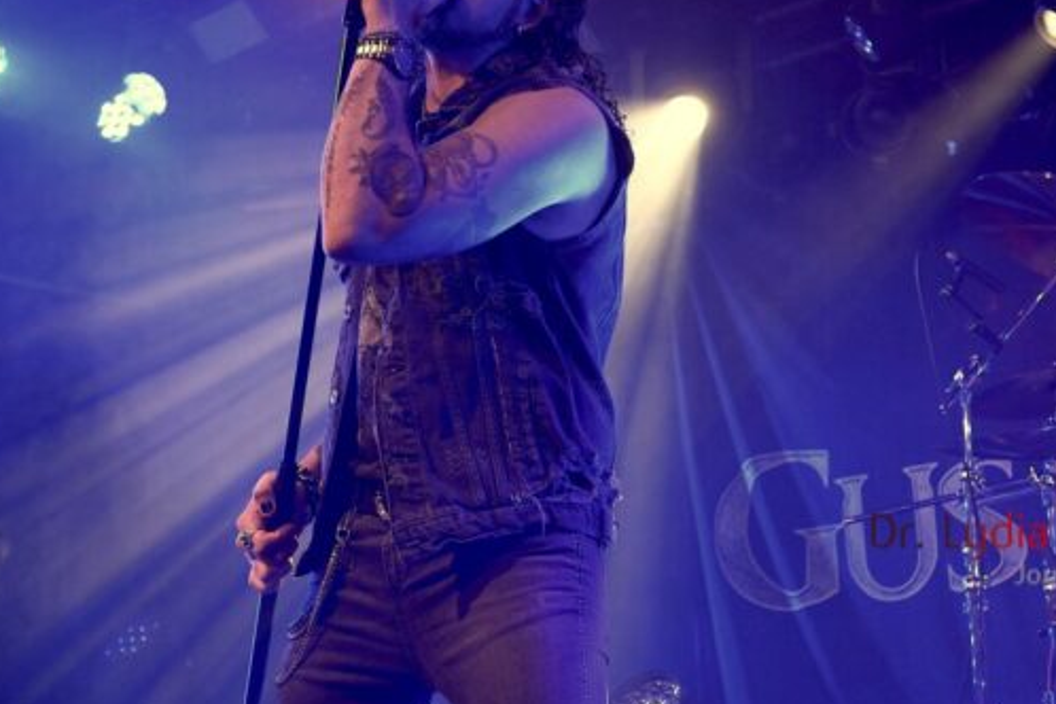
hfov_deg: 28.1
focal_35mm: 72
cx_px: 630
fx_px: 2105
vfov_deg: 18.9
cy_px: 242
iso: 2000
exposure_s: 1/160
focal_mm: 31
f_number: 4
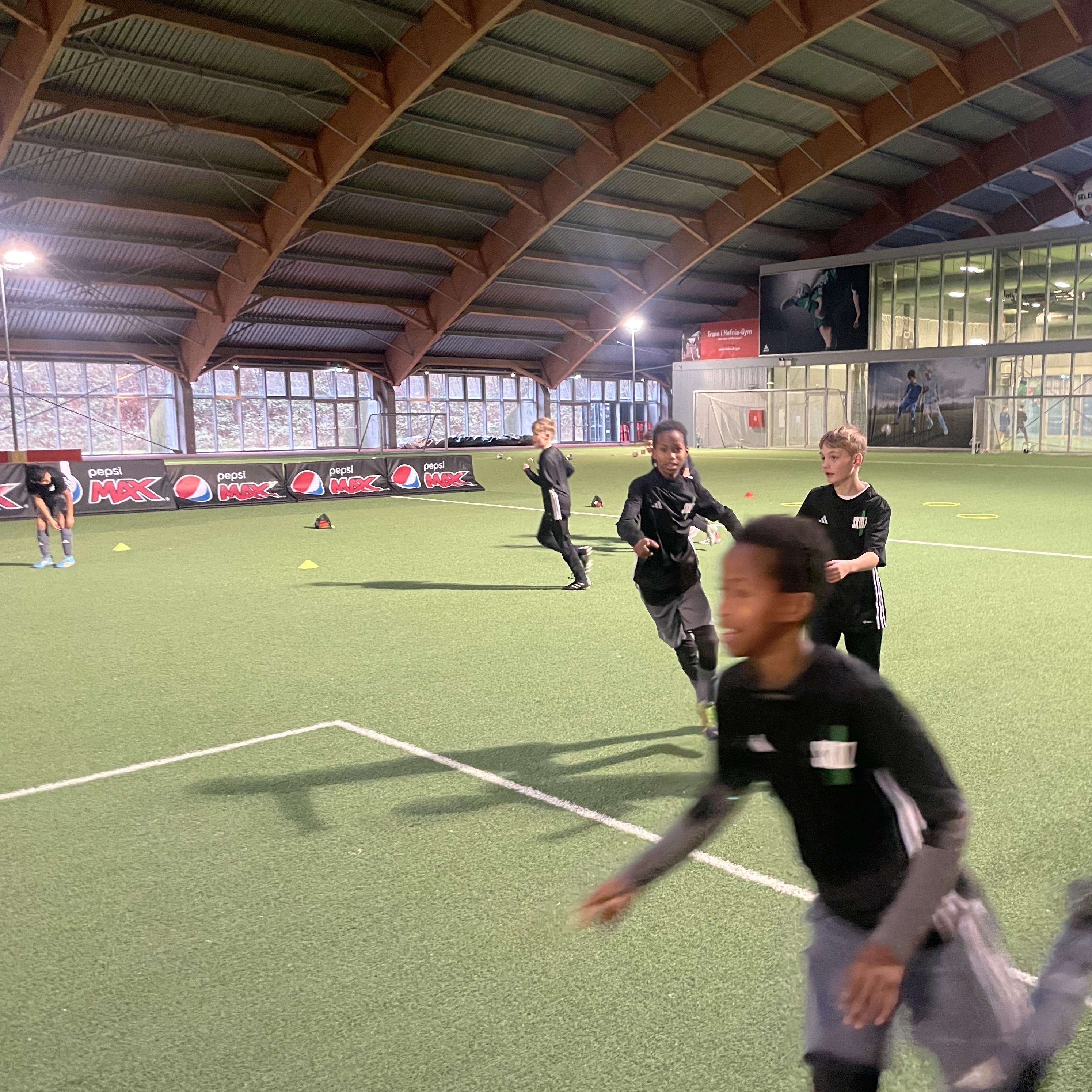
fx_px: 1106
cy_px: 551
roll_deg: +1.2
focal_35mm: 31
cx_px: 675
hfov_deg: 52.0
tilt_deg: -6.9
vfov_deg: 52.5
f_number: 1.6
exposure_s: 1/50
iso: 500
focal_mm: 4.2
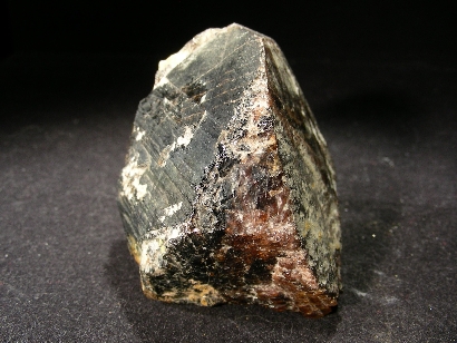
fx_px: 502
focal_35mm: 38
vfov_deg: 37.8
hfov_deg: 49.0
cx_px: 228
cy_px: 172
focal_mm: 6.3
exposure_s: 1/16.7
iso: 50
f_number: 3.5
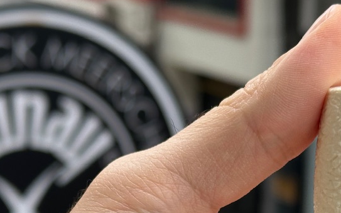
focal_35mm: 120
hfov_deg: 17.4
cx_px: 187
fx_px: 1115
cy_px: 265
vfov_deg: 10.7
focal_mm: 6.86
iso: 64
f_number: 1.78
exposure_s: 1/830
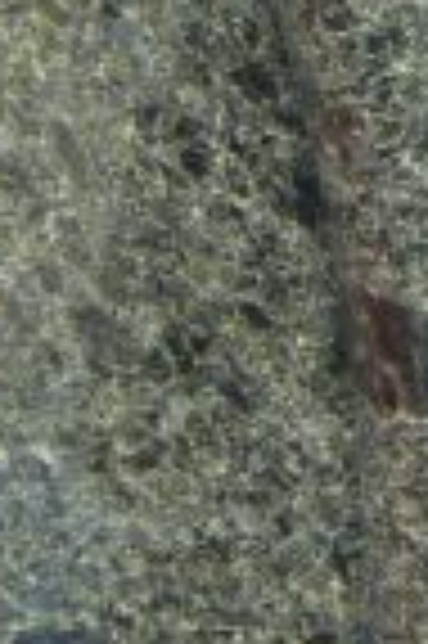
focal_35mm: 442
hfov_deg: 3.1
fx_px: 7901
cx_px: 1234
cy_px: 171
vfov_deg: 4.7
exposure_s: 1/80
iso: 80
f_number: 3.9
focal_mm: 14.1
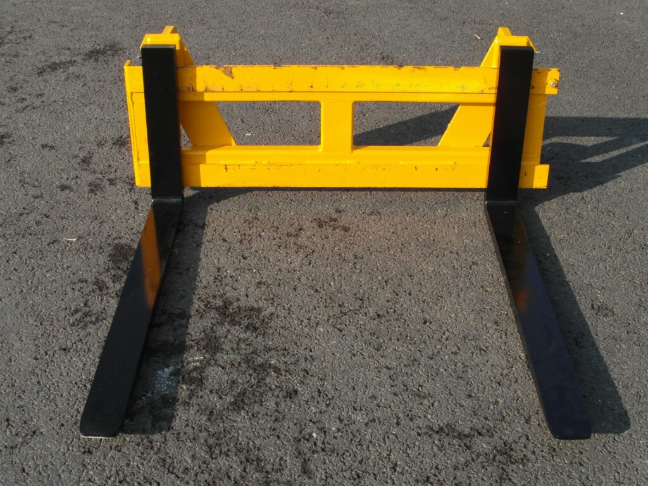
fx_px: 768
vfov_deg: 35.1
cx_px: 324
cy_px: 243
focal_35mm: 41
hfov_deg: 45.8
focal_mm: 6.8
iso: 80
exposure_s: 1/180
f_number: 5.4
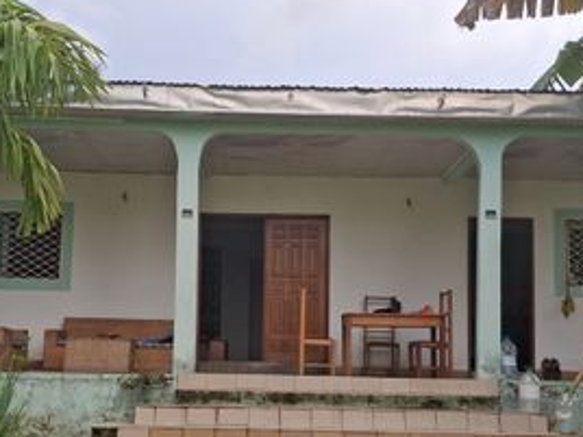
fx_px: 943
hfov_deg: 34.3
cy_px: 252
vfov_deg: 26.1
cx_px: 274
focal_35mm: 56
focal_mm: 4.69
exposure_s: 1/847
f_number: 1.8
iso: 32
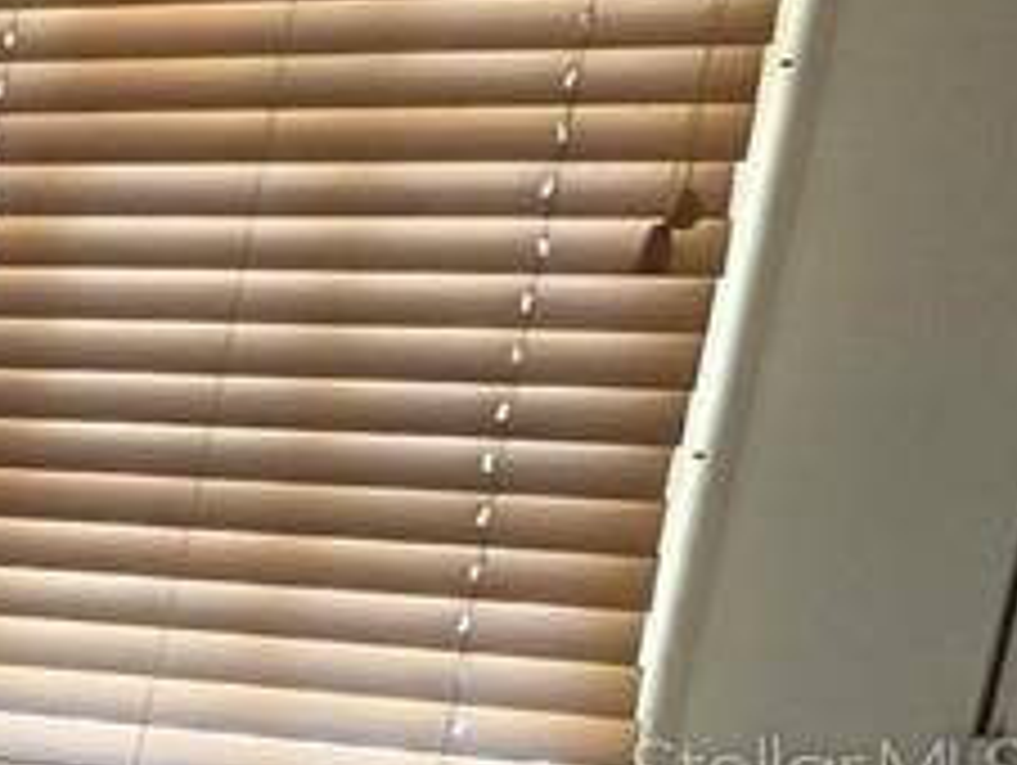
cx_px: -2547
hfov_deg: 9.5
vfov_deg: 15.8
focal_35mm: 92
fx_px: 2706
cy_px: 770
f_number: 1.9
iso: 160
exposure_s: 1/120
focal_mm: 2.2
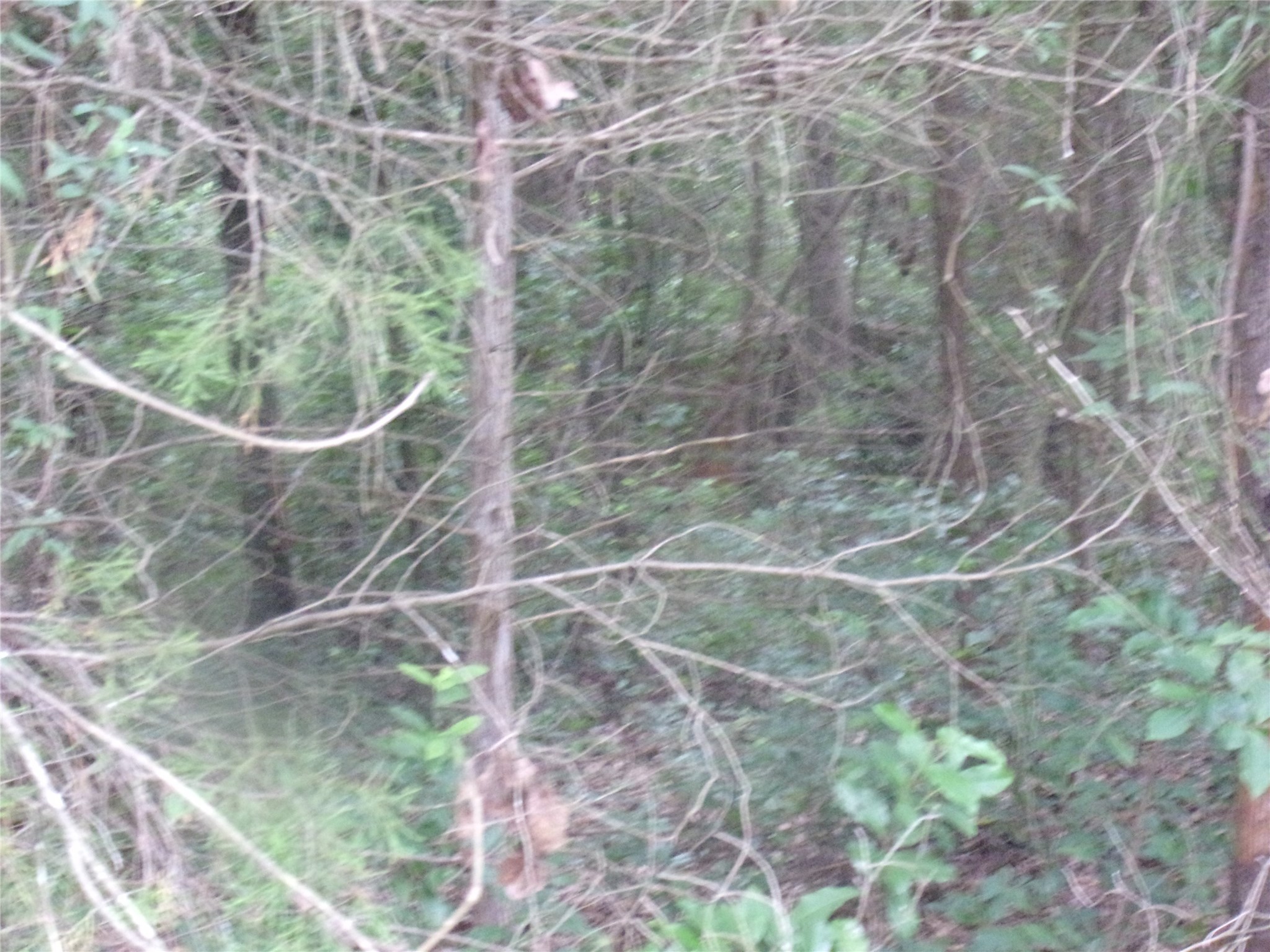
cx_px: 635
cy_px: 476
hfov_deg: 25.7
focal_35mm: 76
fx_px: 2788
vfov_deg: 19.4
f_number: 4.7
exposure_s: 1/14
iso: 800
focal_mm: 13.6
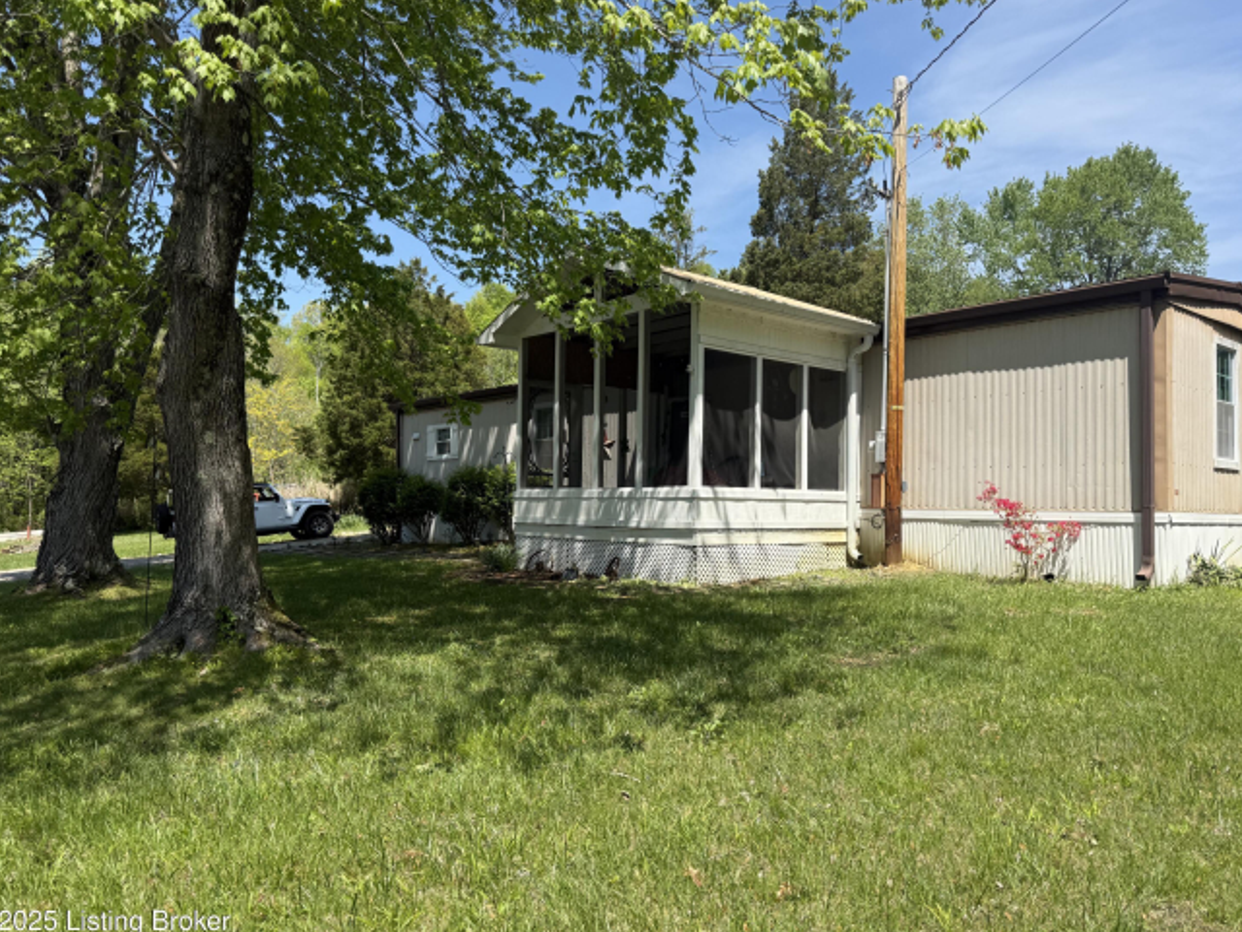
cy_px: 480
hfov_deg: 69.4
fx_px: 897
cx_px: 622
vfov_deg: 54.9
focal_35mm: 25
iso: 80
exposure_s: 1/2703
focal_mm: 6.76
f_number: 1.78
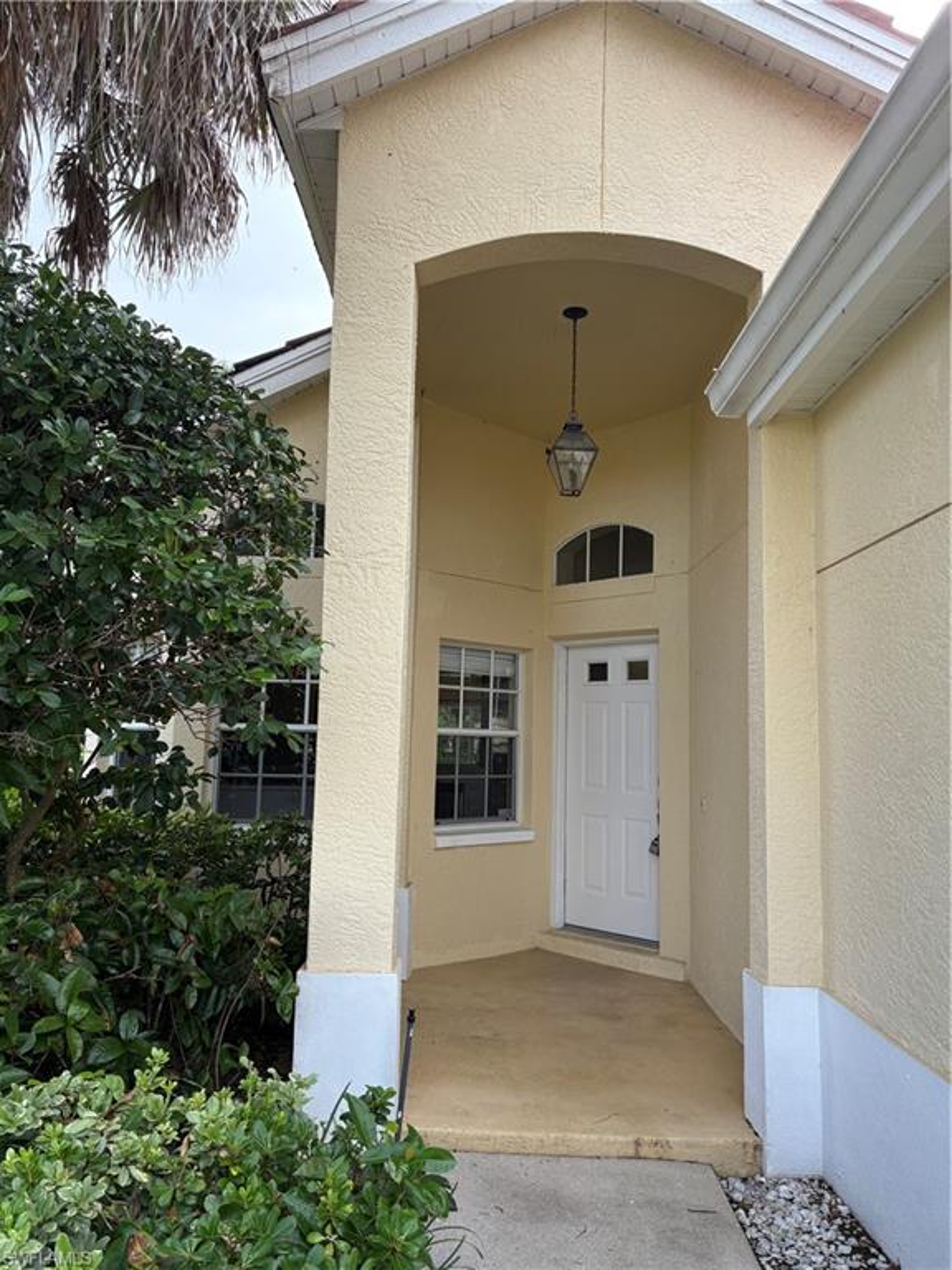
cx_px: 476
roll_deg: -1.5
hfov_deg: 53.1
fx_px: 953
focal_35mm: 26
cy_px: 635
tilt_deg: +6.6
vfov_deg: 67.3
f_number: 1.6
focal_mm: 5.96
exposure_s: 1/933
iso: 64
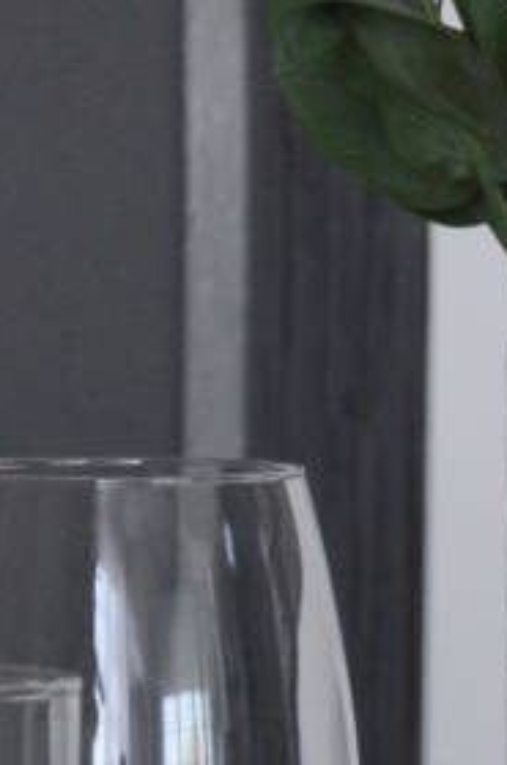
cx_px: 850
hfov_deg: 1.6
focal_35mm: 880
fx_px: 18658
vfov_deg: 2.3
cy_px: -90
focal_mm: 80
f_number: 5.3
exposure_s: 1/30
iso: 500
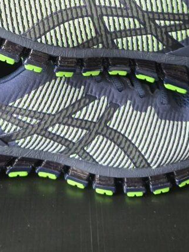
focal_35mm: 64
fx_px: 466
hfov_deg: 22.9
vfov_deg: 28.2
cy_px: -7
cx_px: 72
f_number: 1.8
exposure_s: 1/60
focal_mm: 5.4
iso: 640
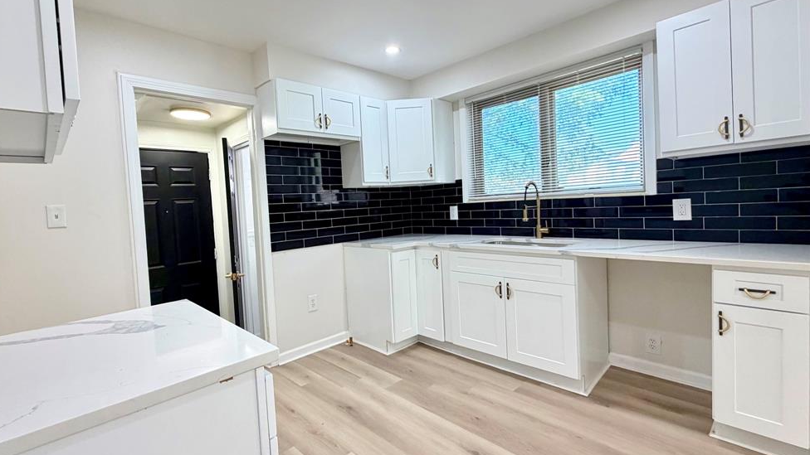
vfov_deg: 67.1
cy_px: 220
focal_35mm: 16
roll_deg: +4.7
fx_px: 344
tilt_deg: -2.2
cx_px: 387
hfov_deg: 99.3
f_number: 2.2
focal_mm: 2.22
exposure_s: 1/120
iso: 320
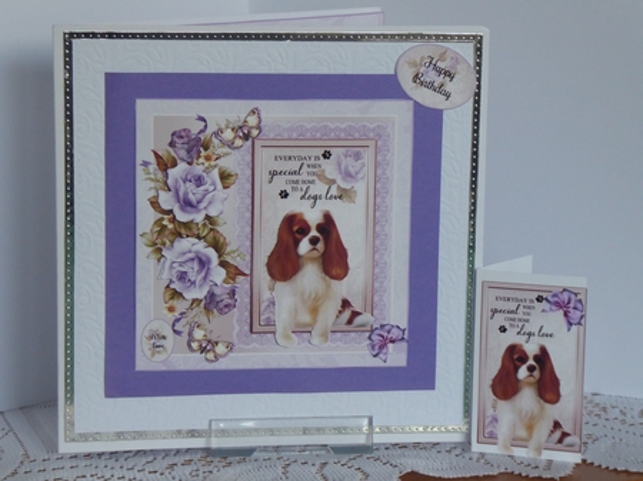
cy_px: 240
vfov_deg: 12.7
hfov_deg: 16.8
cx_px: 322
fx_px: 2172
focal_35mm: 117
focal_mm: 19
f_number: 5.1
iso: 400
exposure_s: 1/40
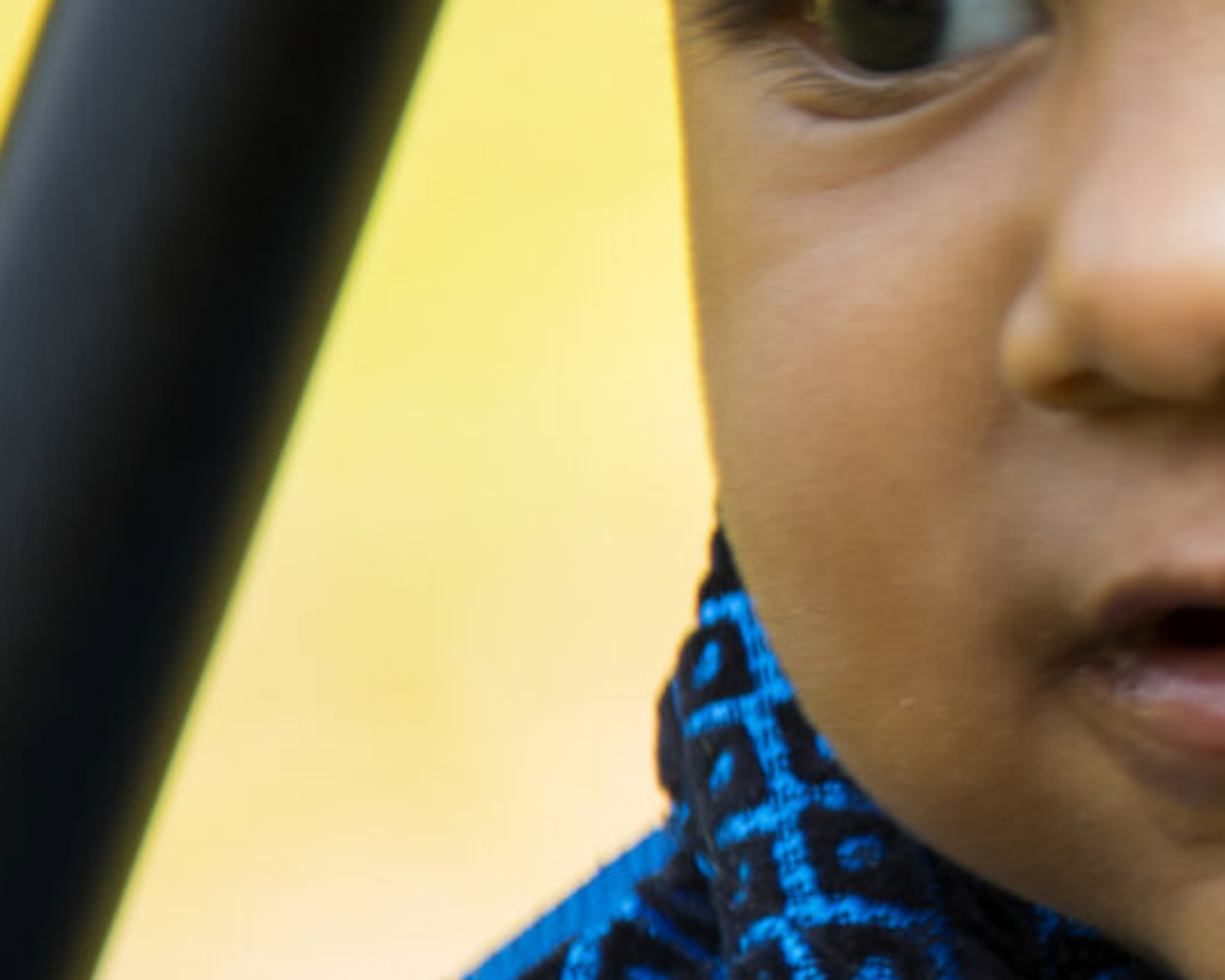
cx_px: 2427
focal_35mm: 540
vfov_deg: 2.9
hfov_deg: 3.6
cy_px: 304
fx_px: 19574
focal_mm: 120
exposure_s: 1/160
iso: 200
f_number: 4
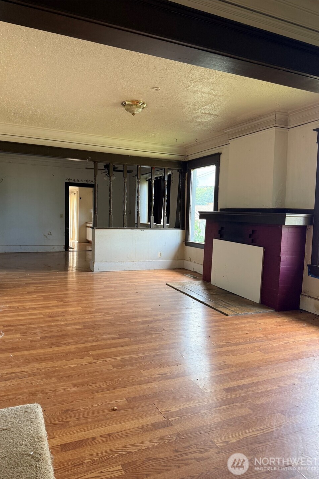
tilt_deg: -2.7
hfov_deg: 51.3
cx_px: 149
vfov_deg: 71.5
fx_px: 332
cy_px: 240
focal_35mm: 25
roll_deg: -0.8
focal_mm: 6.76
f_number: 1.78
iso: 200
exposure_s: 1/163
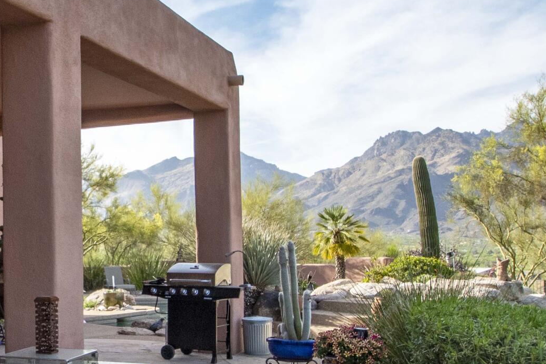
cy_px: 215
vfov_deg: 27.1
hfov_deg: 38.2
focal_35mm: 50
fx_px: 754
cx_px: 104
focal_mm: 11.5
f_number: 14
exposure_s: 1/500
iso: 400
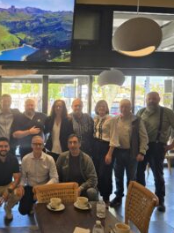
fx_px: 221
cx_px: 22
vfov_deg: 55.3
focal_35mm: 33
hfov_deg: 40.1
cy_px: 120
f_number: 1.7
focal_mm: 6.3
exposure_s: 1/100
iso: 100
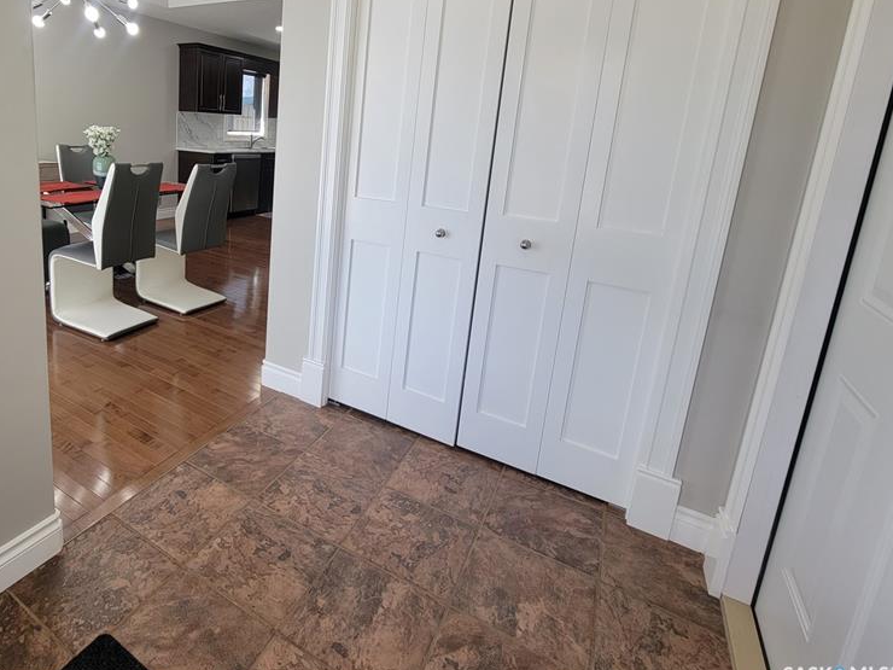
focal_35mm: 18
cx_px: 285
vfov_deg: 69.4
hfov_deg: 84.2
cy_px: 220
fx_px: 464
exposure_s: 1/120
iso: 80
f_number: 2.2
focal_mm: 2.2
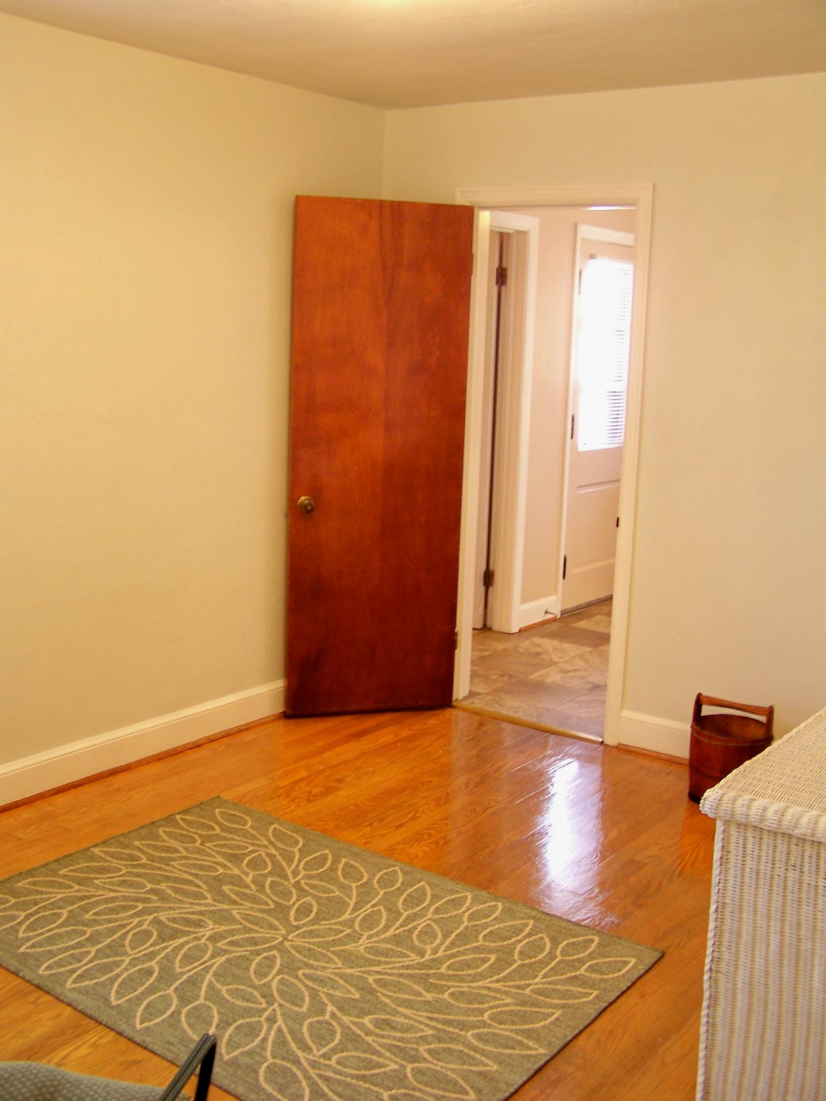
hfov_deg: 37.7
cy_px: 550
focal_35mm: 38
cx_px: 413
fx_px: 1209
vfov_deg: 49.0
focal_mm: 6.3
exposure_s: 1/2
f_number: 2.8
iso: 64
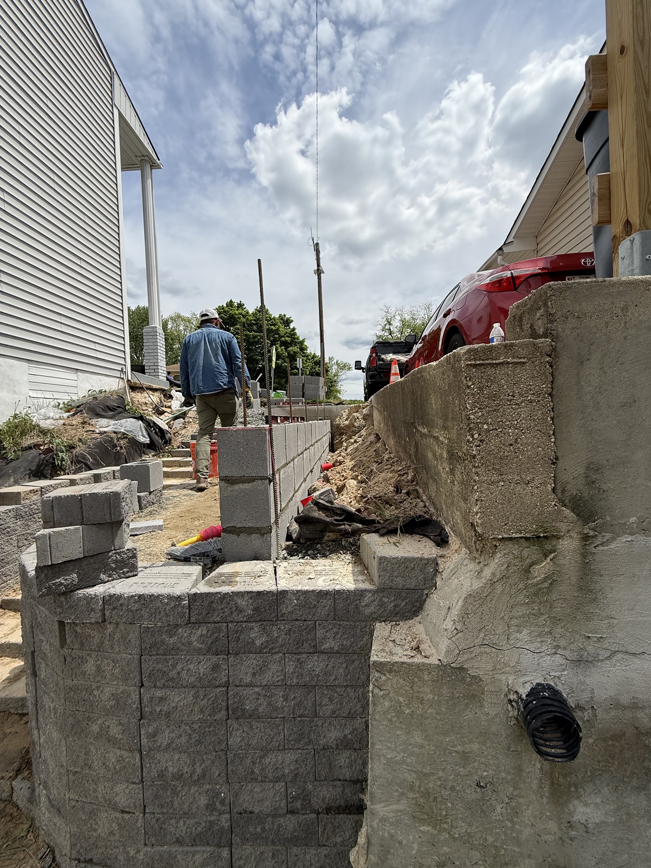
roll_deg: +1.4
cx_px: 326
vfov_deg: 102.1
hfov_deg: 85.7
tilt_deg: -0.8
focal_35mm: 14
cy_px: 434
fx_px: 351
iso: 50
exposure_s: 1/3891
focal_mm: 2.22
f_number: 2.2
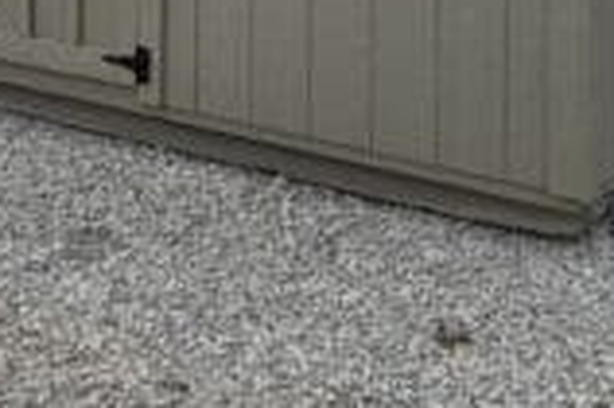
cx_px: 365
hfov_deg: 22.4
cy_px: -299
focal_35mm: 91
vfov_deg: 13.6
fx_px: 1550
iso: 80
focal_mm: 5.4
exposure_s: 1/5048
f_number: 1.8
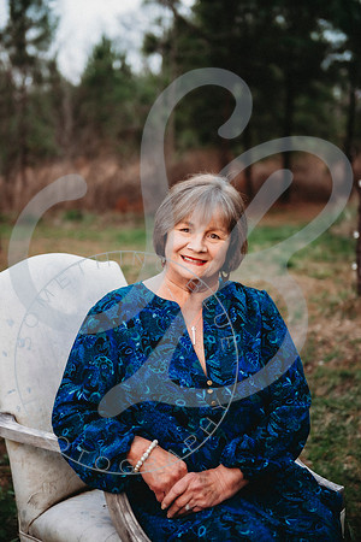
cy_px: 271
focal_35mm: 58
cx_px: 180
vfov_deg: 34.5
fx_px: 872
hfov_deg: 23.4
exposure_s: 1/250
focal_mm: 58
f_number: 2.8
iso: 400
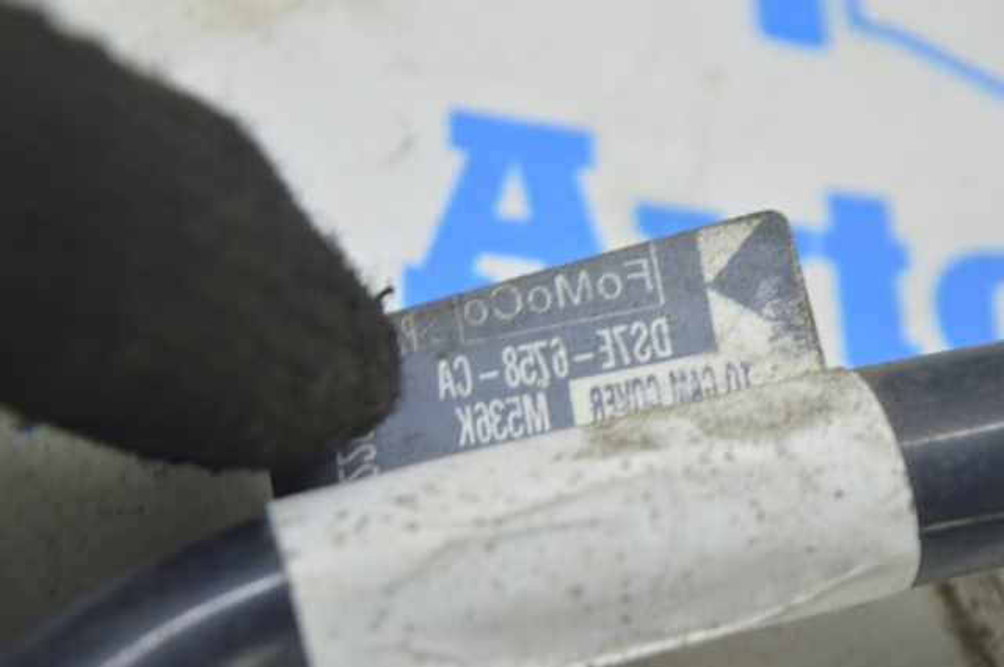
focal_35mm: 82
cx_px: 502
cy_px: 334
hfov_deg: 24.6
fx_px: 2298
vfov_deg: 16.5
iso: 400
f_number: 5.6
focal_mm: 55
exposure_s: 1/20
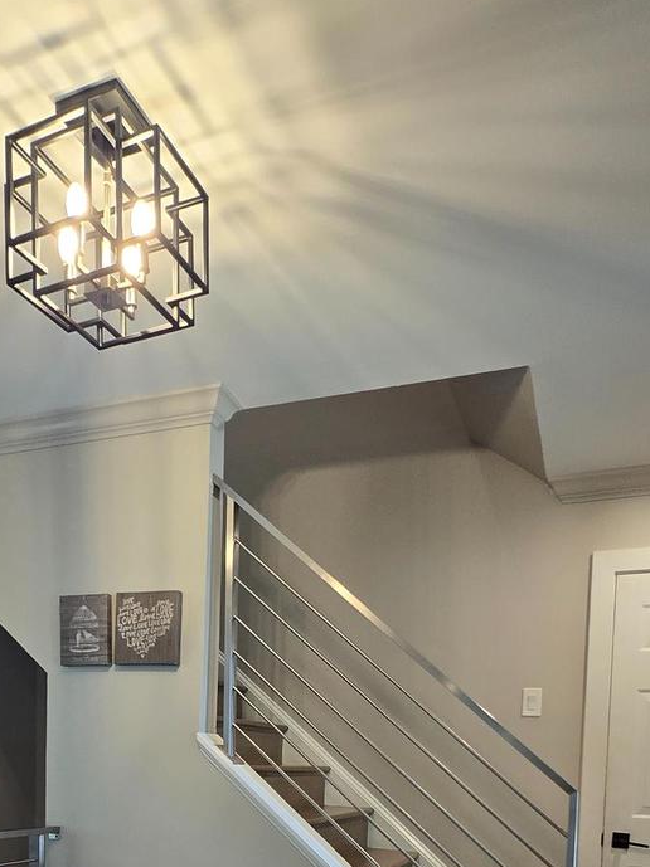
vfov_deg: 52.3
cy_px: 817
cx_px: 290
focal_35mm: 29
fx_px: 727
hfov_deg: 48.1
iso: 160
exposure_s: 1/60
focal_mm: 1.7
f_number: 2.2
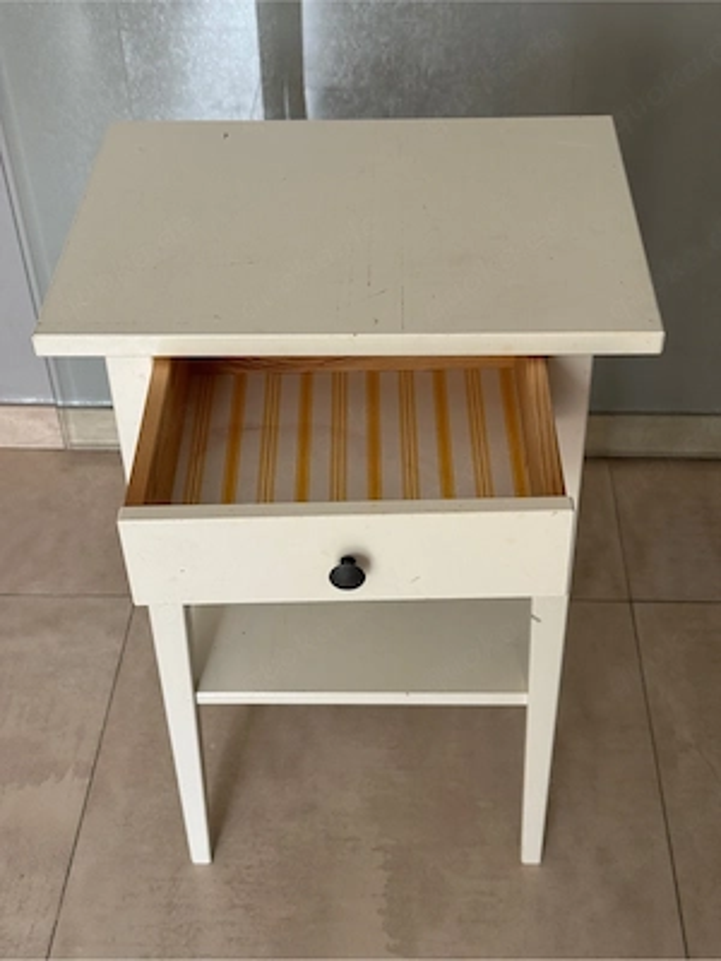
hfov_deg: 30.3
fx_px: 1333
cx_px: 360
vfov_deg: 39.7
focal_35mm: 48
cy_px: 480
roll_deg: +2.9
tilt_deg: -38.8
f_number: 1.78
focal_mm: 6.76
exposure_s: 1/121
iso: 80
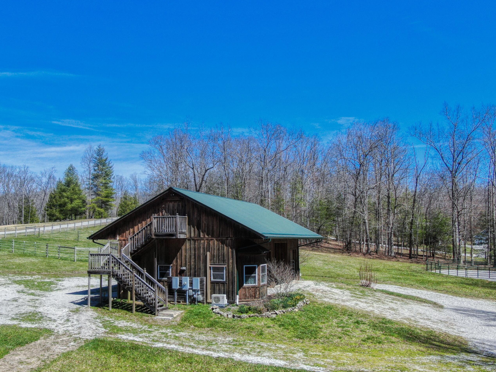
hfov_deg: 48.9
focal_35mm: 38
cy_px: 210
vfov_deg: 37.7
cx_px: 218
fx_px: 545
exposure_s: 1/1000
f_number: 3.1
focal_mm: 5.5
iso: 100
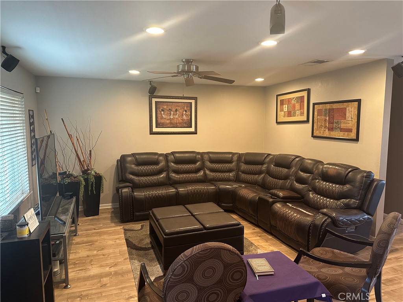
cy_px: 151
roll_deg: +0.6
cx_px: 202
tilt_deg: -3.2
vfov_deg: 56.8
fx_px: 279
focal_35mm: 24
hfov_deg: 71.6
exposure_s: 1/60
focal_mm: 6.86
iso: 320
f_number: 1.78
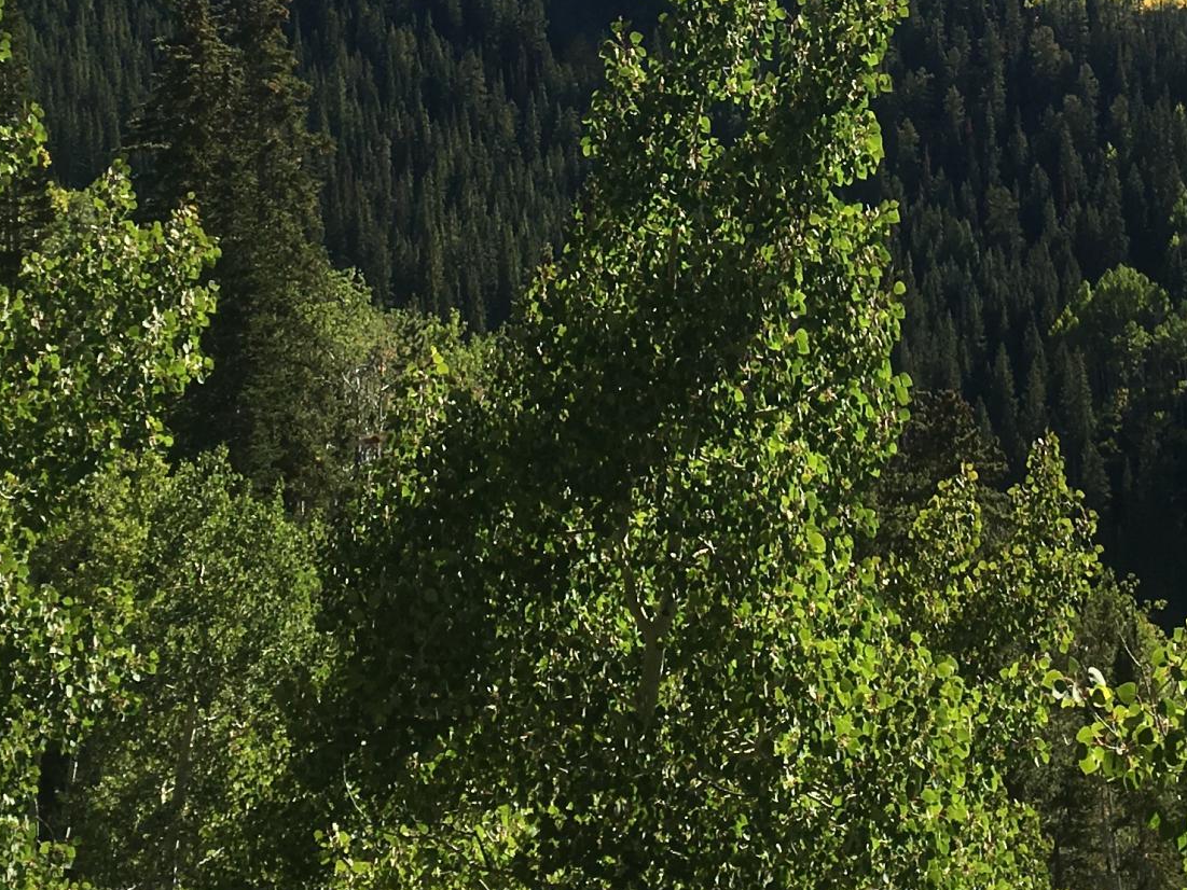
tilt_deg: -0.4
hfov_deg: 24.6
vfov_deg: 17.9
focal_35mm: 79
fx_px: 2709
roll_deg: +1.8
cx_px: 806
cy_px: -124
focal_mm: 4.15
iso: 25
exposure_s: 1/1425
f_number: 2.2
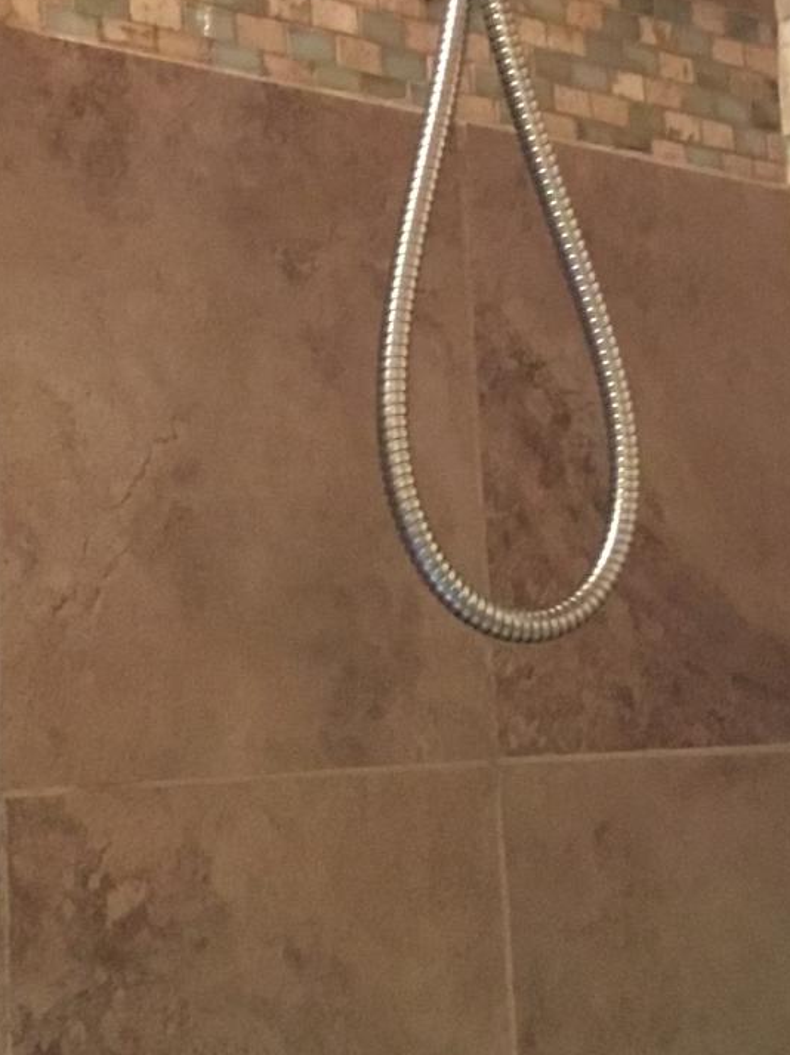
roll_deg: +1.3
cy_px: 49
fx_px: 2650
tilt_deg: +14.0
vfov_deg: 21.8
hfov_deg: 16.9
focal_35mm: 87
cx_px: 225
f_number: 2.4
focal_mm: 3.3
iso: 250
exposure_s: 1/15
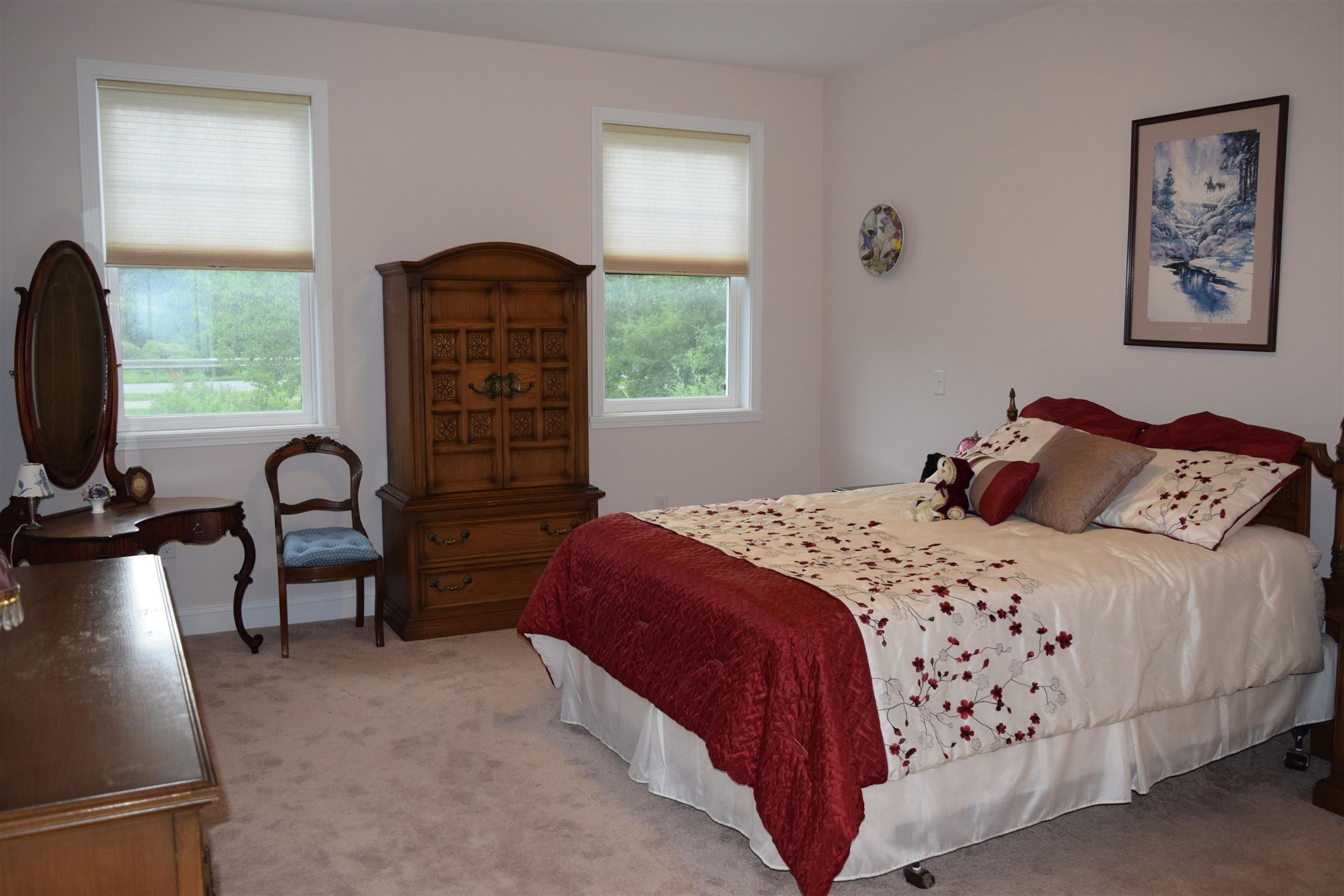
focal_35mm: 30
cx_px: 672
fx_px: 1120
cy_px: 448
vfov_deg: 43.6
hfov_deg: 61.9
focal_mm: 20
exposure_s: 1/80
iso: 800
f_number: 4.5
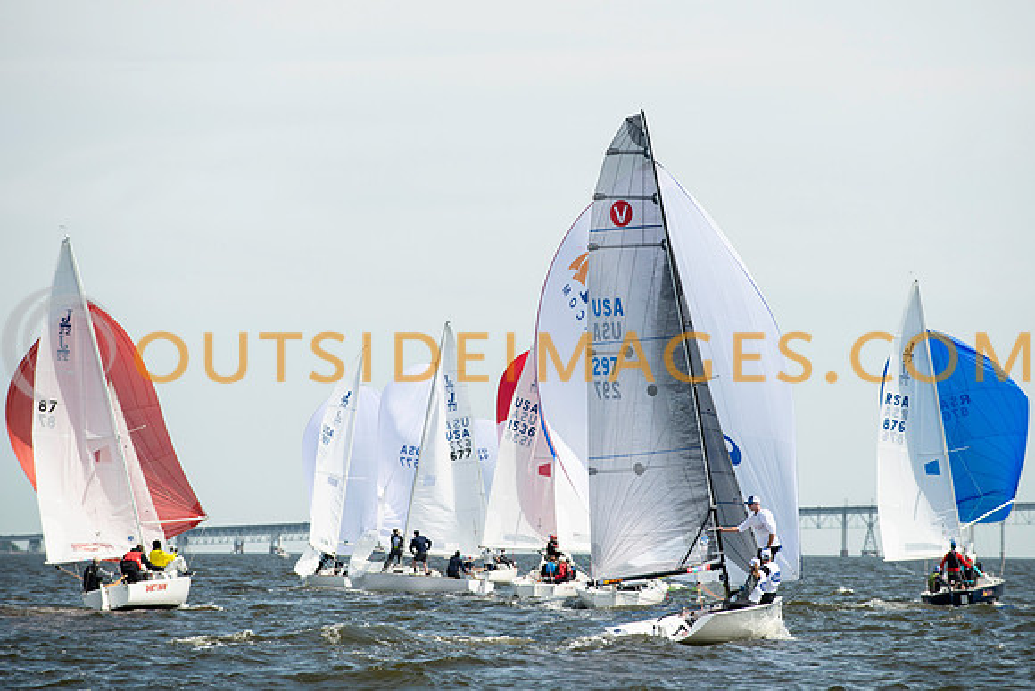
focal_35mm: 219
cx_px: 552
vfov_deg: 6.3
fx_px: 6303
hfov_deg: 9.4
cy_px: 323
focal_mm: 200
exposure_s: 1/2500
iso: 320
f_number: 5
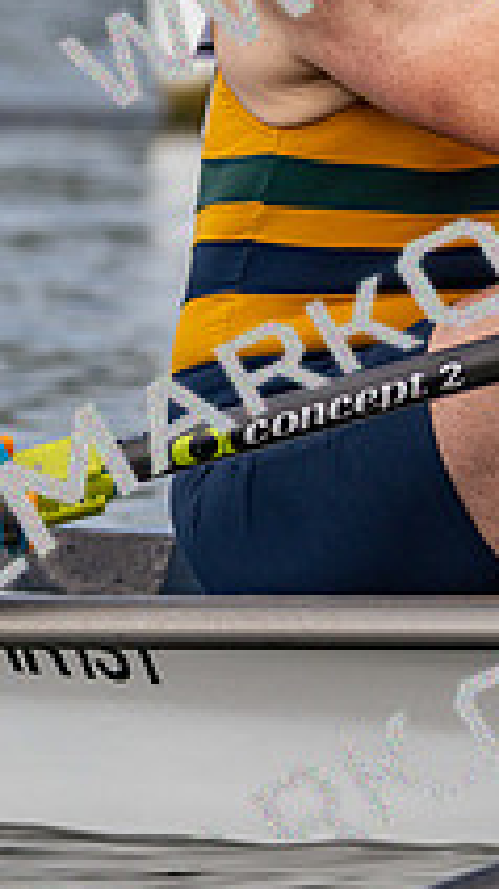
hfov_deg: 2.1
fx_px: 13524
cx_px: 579
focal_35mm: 574
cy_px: 120
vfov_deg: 3.8
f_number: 5.6
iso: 400
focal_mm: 200
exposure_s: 1/1600
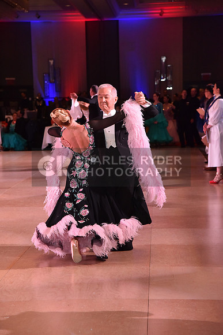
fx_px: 910
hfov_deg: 14.0
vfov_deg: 20.8
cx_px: 112
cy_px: 168
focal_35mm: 98
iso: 2500
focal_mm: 98
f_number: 5.6
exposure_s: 1/320
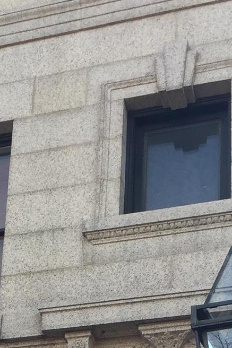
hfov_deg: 12.7
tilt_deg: +19.7
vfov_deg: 17.7
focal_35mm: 106
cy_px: 488
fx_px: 1025
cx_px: -1
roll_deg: -4.8
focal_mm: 4.15
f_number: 2.2
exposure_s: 1/391
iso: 32
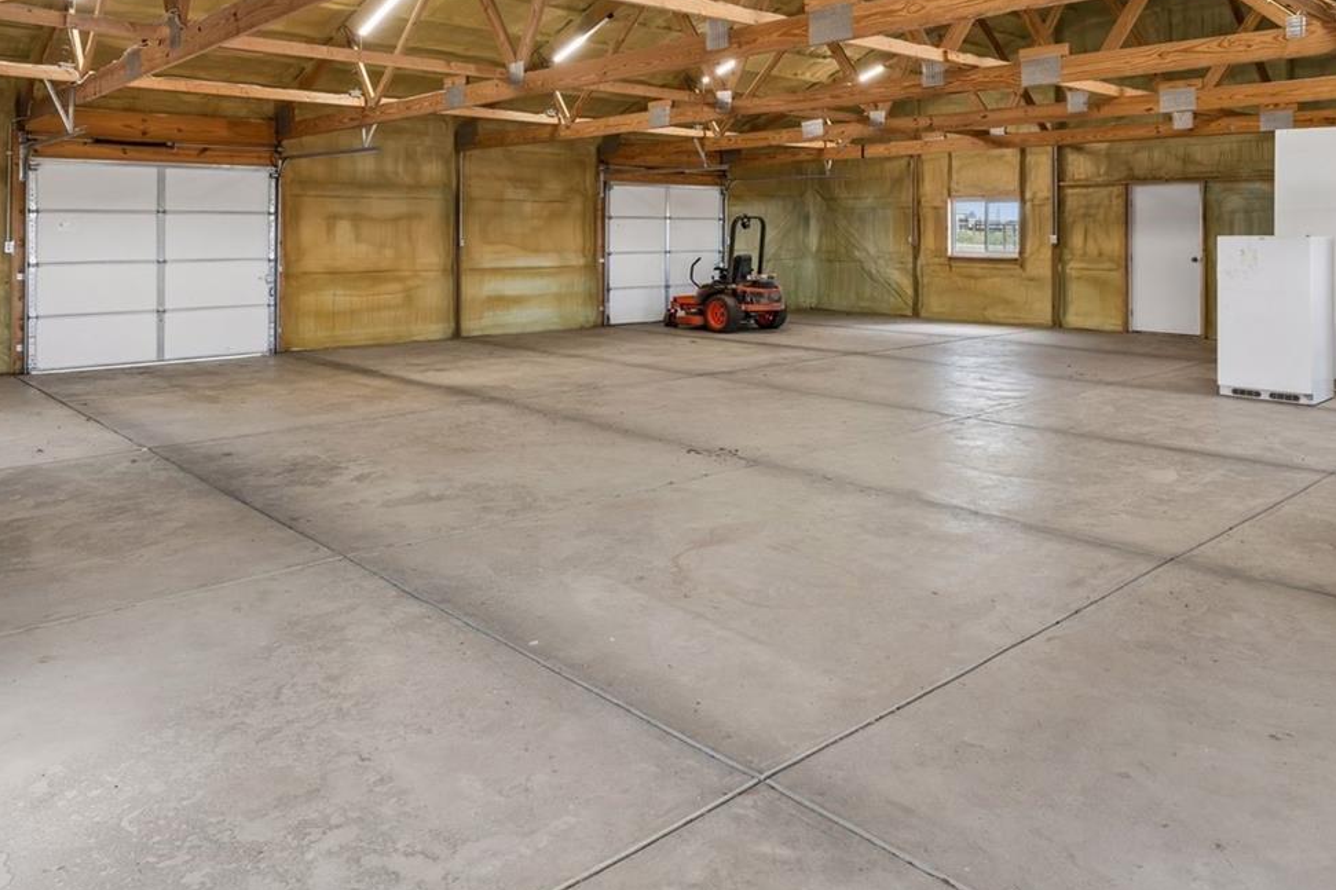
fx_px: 1039
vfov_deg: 44.9
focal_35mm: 28
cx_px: 670
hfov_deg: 65.5
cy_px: 231
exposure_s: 1/20
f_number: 9
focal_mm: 17
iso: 400
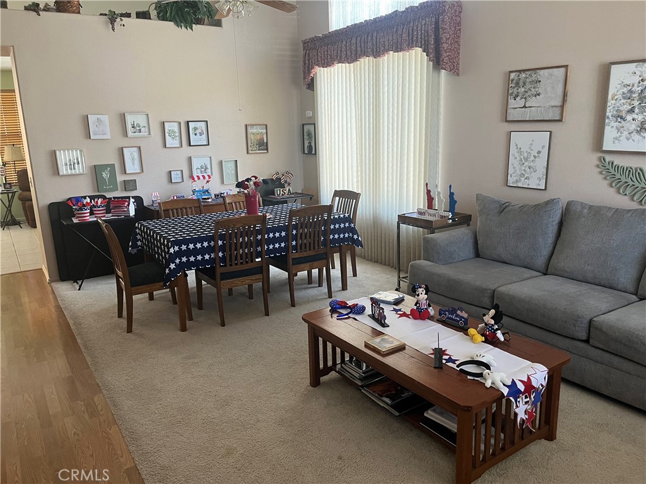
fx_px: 485
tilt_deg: -12.1
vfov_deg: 53.1
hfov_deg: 67.3
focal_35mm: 26
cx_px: 323
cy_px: 242
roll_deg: +1.3
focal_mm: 5.1
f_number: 1.6
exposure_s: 1/60
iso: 200
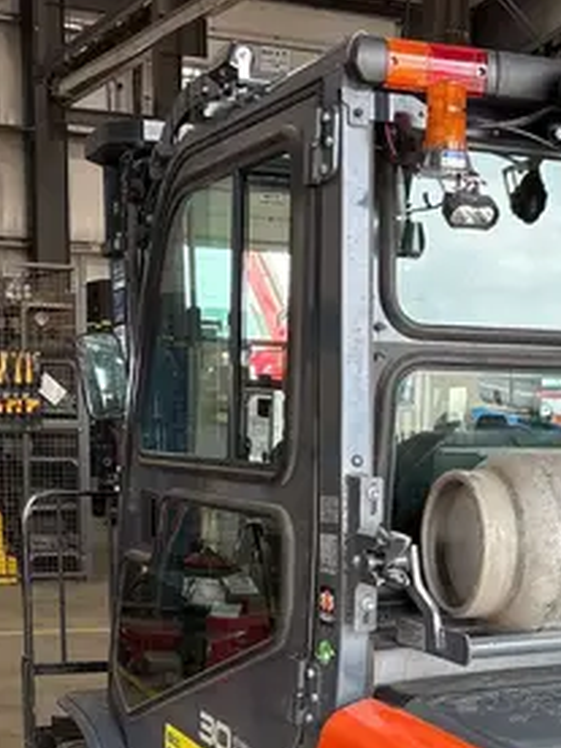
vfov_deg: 27.0
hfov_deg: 21.1
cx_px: 431
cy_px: 701
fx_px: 1491
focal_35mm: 69
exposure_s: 1/121
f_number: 1.6
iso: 125
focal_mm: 5.96
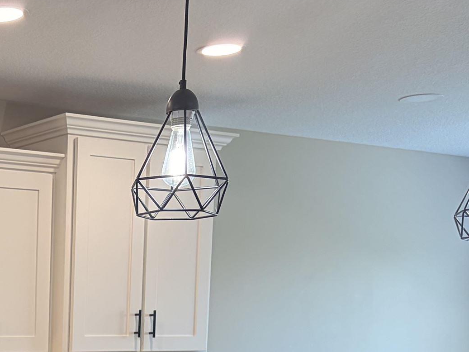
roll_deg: -0.2
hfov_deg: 22.8
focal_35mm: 77
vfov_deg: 17.4
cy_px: 514
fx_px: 1043
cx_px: -124
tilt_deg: -9.7
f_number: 1.6
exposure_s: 1/120
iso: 64
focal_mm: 5.96
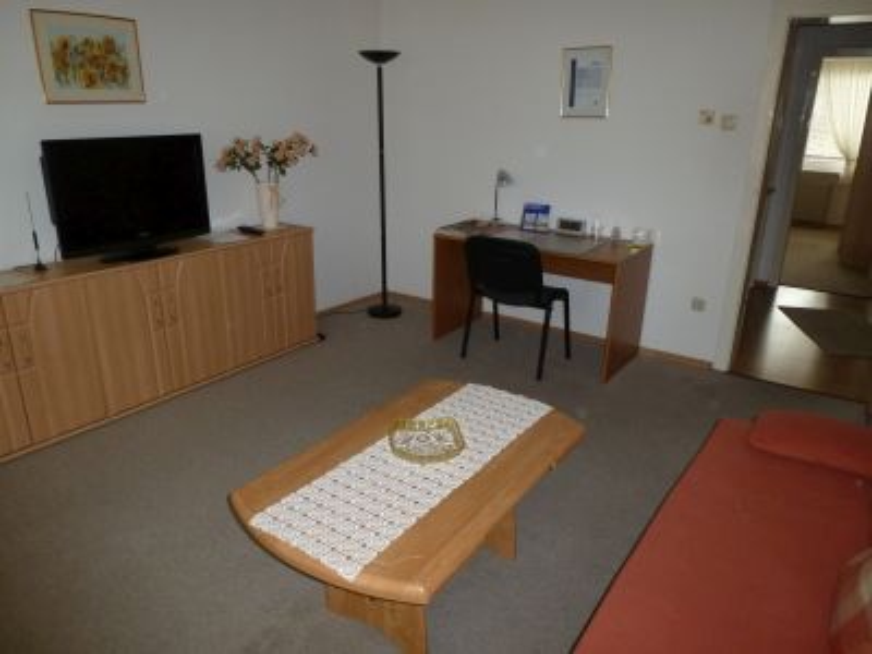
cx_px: 436
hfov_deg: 71.6
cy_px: 327
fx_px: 605
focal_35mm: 24
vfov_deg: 56.8
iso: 250
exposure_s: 1/60
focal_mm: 4.3
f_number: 3.3
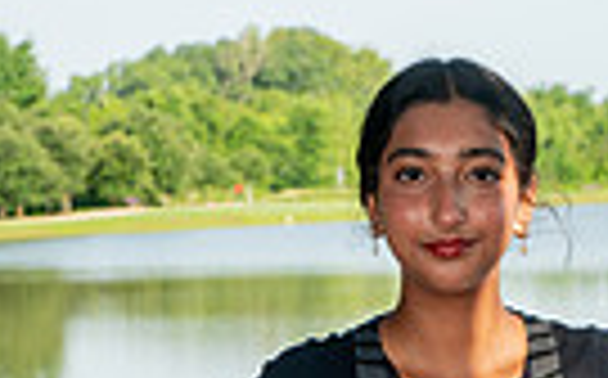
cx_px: 522
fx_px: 2813
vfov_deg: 7.2
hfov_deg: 12.3
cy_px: 909
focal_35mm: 170
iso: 125
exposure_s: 1/200
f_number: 7.1
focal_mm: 50
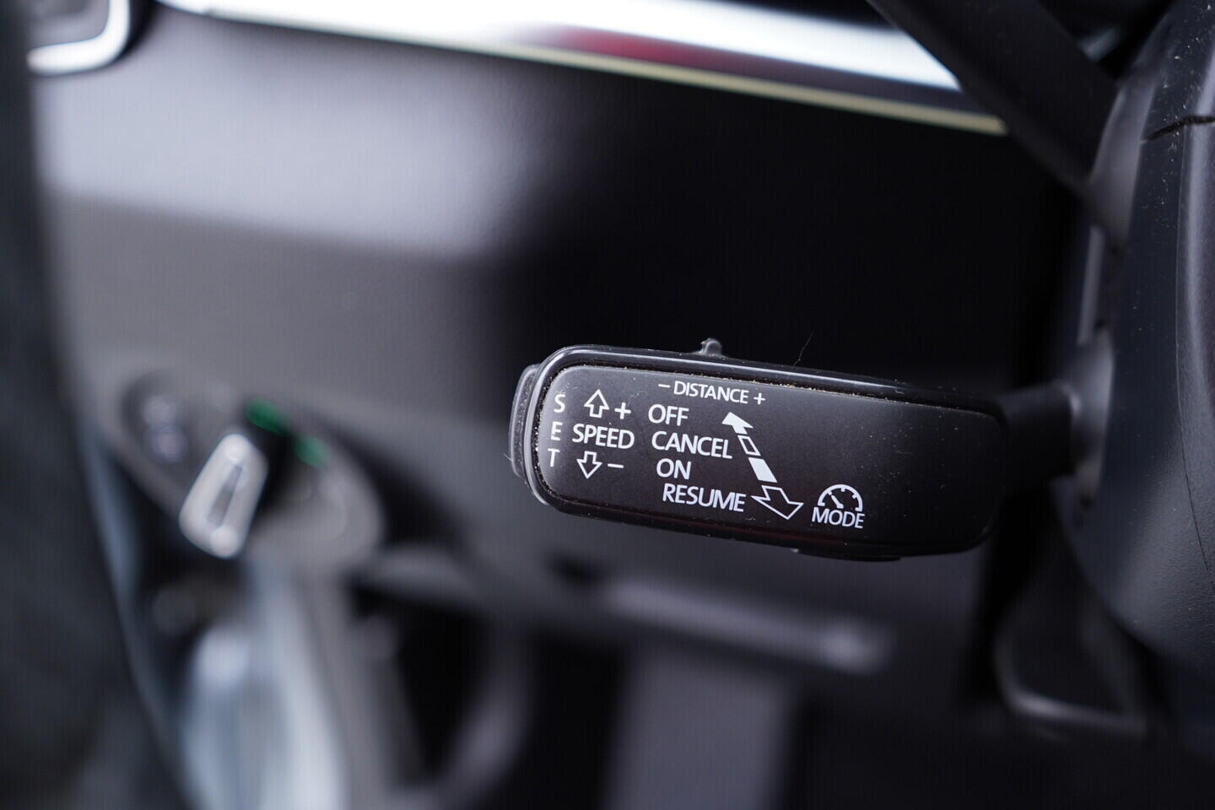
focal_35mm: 36
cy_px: 405
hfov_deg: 53.1
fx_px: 1215
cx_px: 608
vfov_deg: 36.9
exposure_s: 1/40
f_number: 2.8
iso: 400
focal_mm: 24
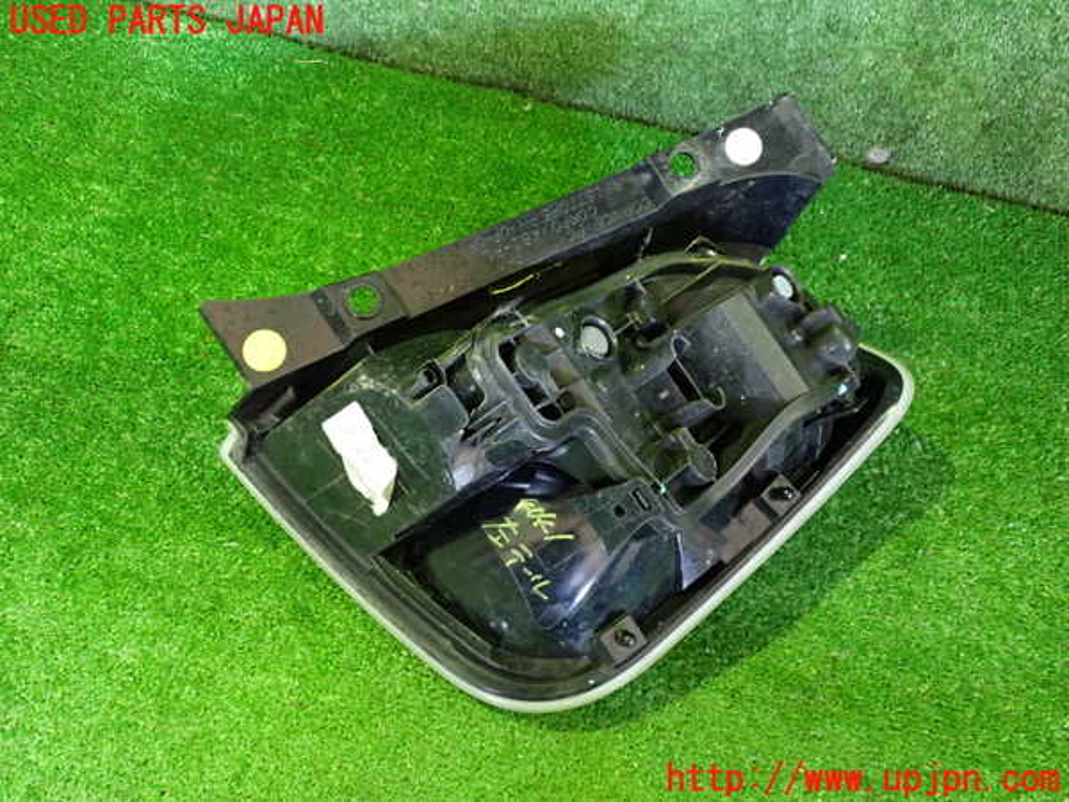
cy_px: 401
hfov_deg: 60.0
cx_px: 534
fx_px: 926
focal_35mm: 30
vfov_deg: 46.8
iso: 800
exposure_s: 1/20
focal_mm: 5.4
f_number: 2.3
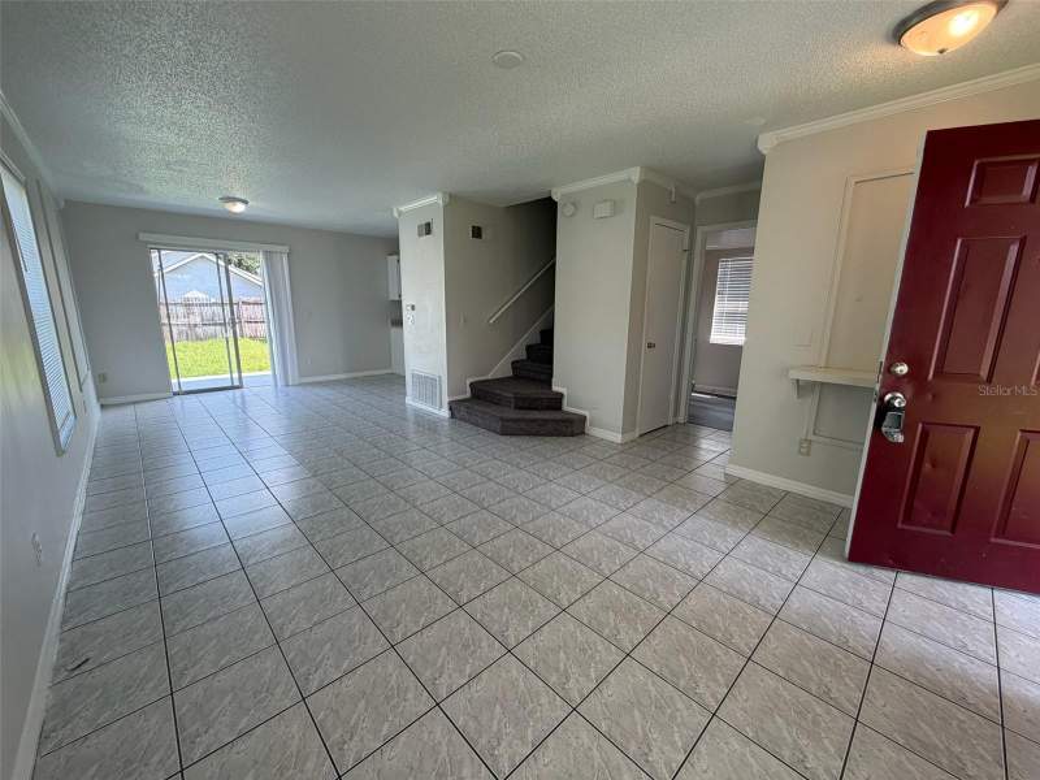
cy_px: 390
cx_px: 520
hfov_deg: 102.1
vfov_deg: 85.7
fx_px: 421
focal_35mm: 14
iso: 80
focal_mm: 2.22
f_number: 2.2
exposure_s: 1/120
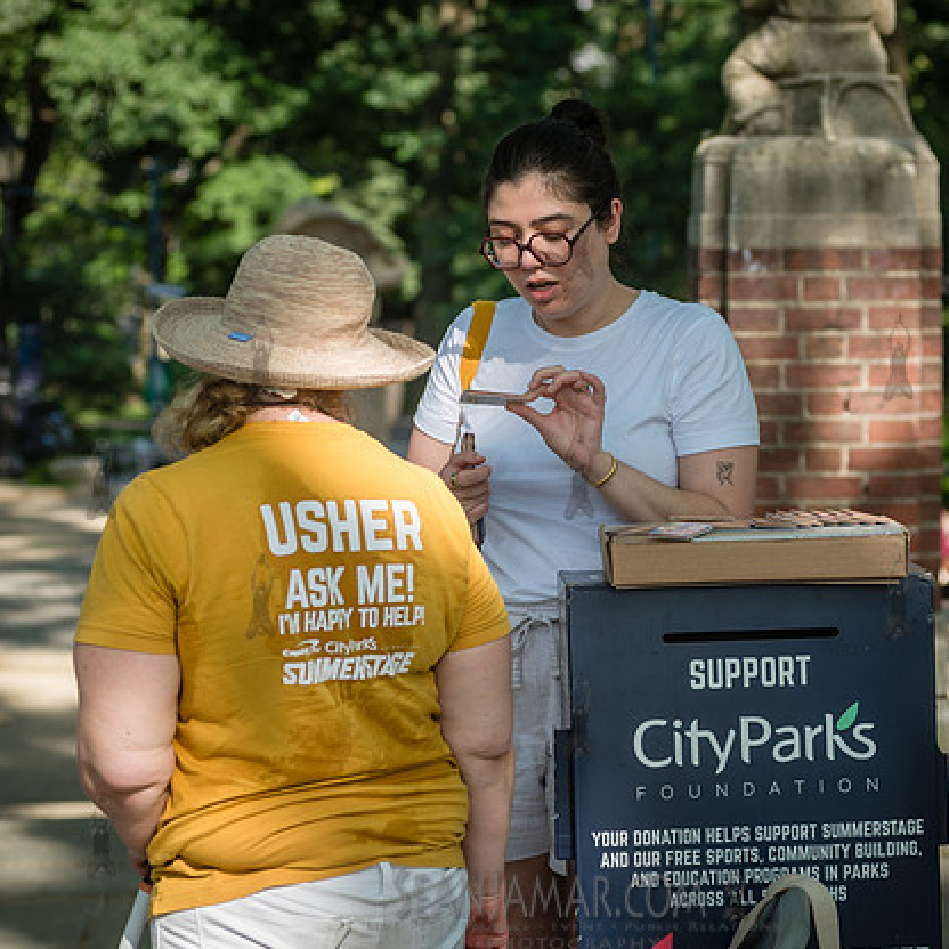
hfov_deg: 16.3
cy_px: 457
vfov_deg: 16.3
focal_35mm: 107
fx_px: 3319
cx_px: 496
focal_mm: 80
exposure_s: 1/400
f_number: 4
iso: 160
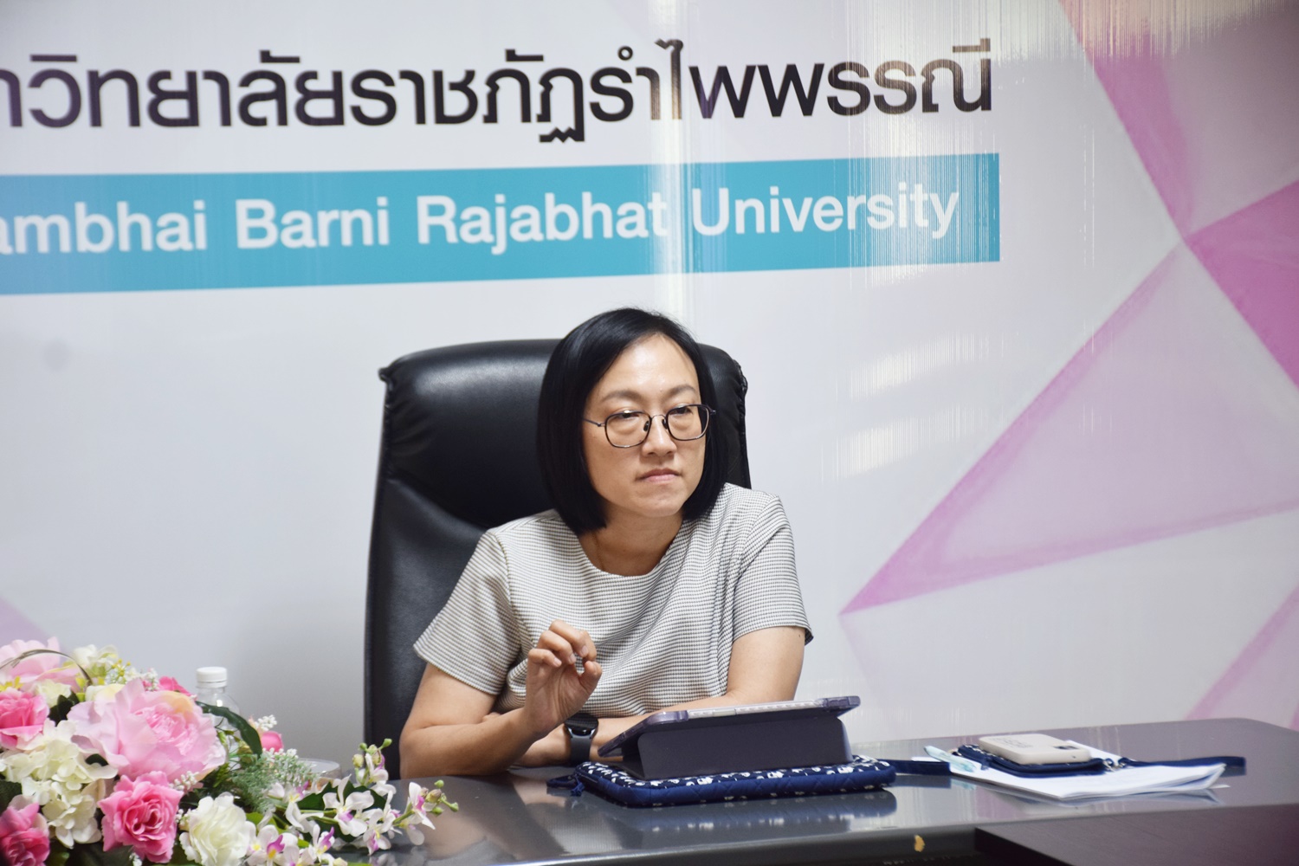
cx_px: 650
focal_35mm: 105
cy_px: 433
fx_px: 3788
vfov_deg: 13.0
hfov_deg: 19.5
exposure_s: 1/60
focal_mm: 70
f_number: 5
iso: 450
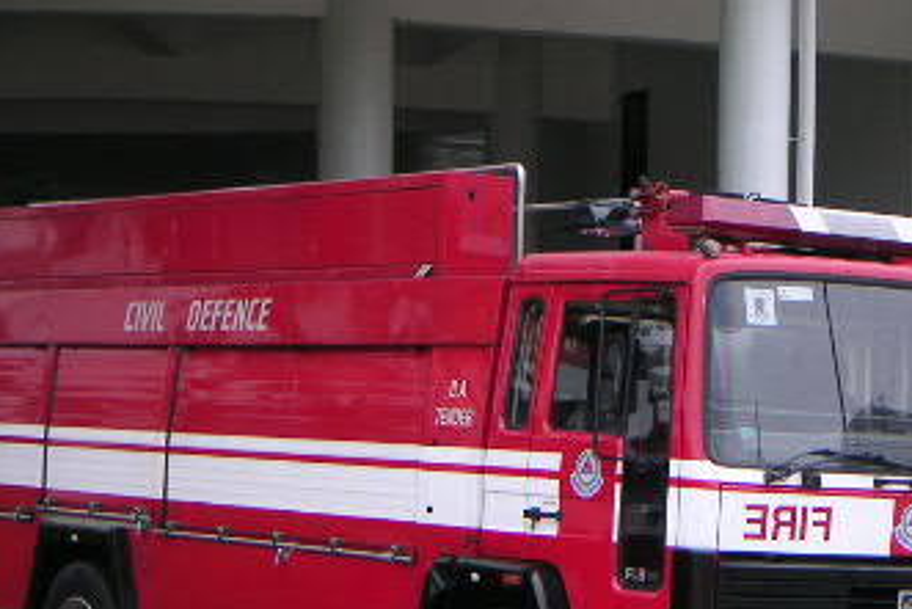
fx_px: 2864
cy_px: 438
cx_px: 510
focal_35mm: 113
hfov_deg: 18.1
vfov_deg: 12.1
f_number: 3
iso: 50
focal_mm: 9.3
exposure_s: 1/350
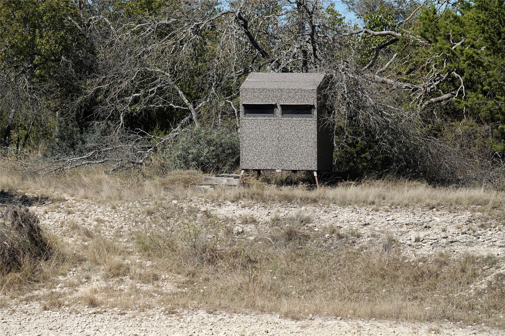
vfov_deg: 8.1
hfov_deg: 12.1
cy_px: 168
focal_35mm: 170
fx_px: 2384
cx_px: 252
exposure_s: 1/800
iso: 100
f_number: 4
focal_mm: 62.39
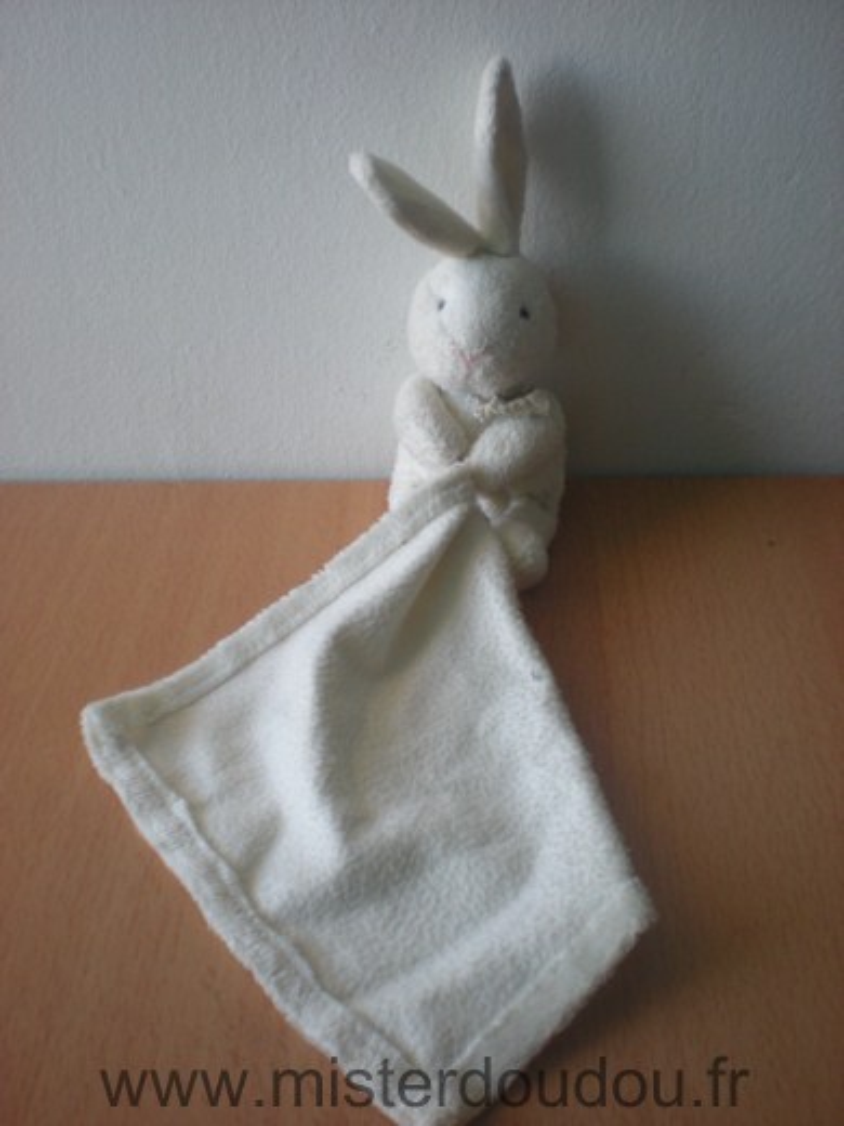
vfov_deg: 49.0
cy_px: 563
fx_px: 1235
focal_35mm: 38
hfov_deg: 37.7
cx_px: 422
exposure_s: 1/59.8
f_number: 3.1
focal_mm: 6.3
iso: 133
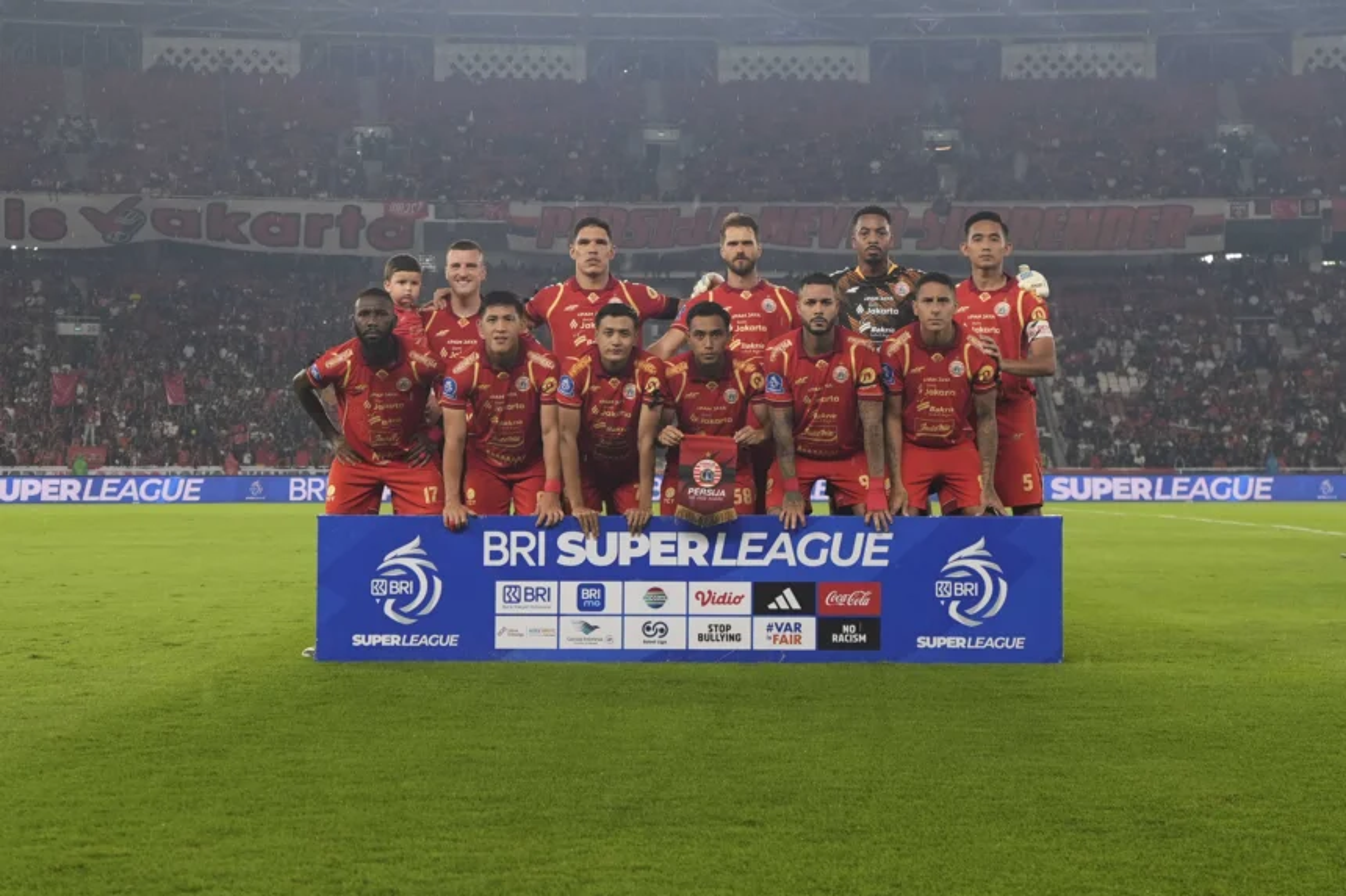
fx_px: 1308
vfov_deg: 37.8
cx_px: 673
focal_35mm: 35
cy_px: 448
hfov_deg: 54.4
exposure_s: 1/400
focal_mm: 35
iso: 500
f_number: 3.5
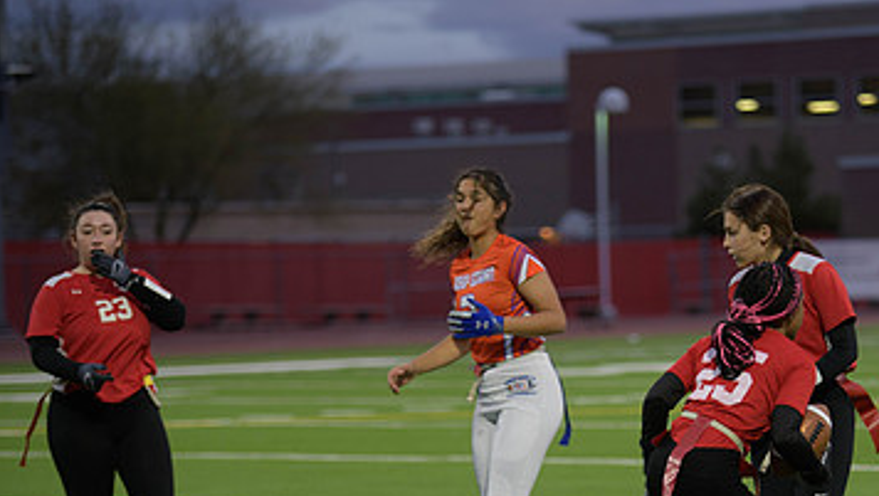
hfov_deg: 10.3
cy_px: 455
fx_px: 4852
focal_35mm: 208
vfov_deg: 5.8
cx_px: 689
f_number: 2.8
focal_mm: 122
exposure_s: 1/200
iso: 400
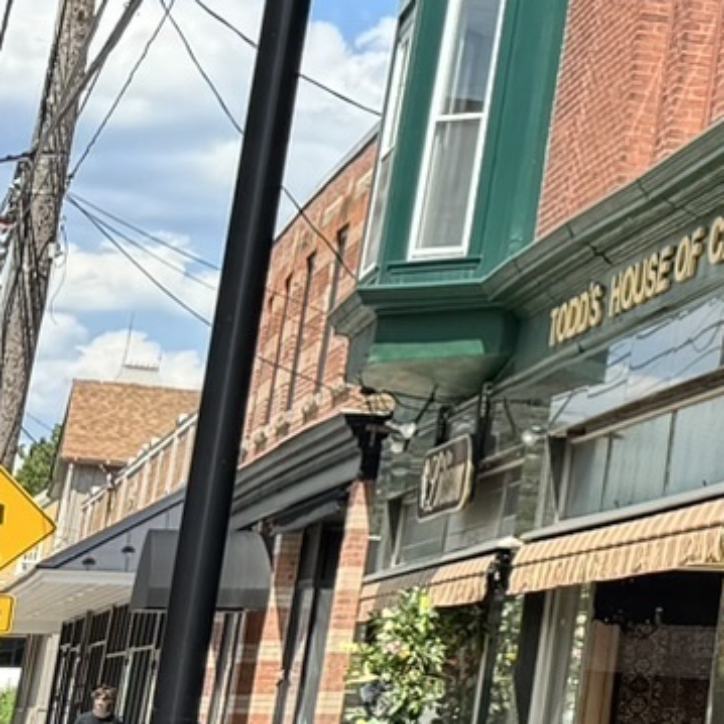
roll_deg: -2.0
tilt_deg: +13.8
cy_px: -44
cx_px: 1942
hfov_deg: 11.1
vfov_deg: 14.1
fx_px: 2863
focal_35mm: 121
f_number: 1.78
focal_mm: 6.76
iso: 80
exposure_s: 1/1524
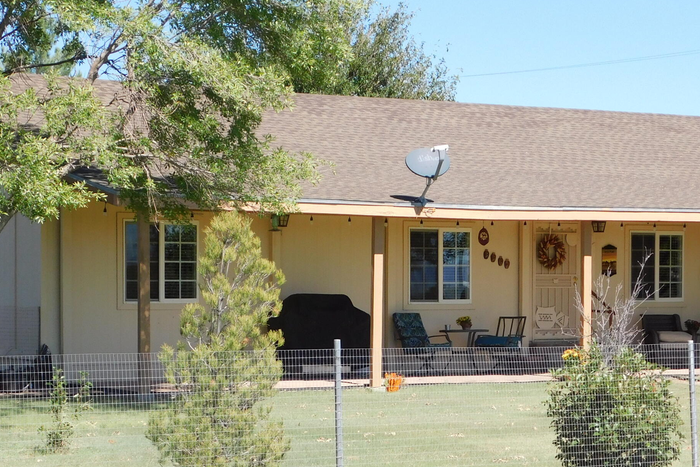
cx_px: 407
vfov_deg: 13.5
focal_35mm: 101
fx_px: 1964
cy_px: 351
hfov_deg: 20.2
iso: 125
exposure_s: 1/640
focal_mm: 10.4
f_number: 4
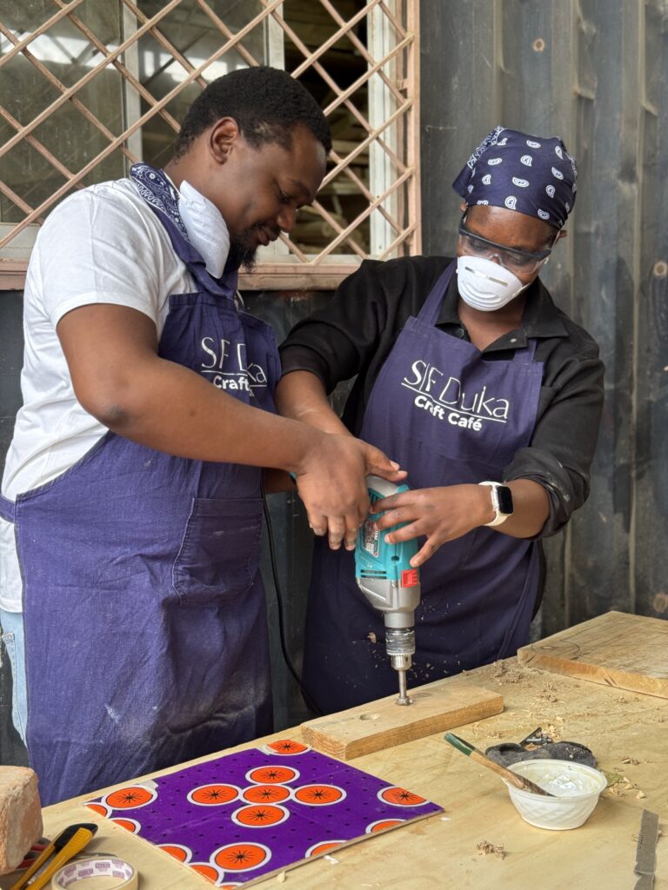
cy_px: 445
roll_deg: +0.1
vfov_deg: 39.7
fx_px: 1235
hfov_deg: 30.3
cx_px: 334
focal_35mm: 48
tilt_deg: -6.4
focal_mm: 6.76
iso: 100
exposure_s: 1/104
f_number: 1.78
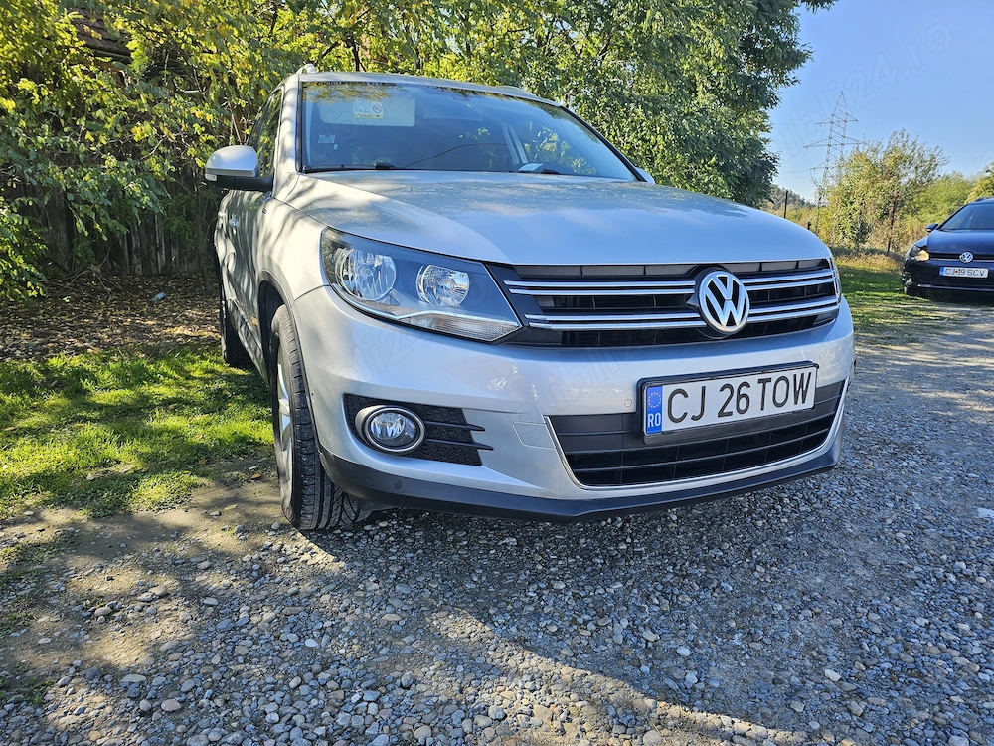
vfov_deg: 58.9
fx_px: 660
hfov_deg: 73.9
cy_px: 373
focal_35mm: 23
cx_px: 497
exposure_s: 1/178
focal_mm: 6.3
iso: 10
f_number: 1.7
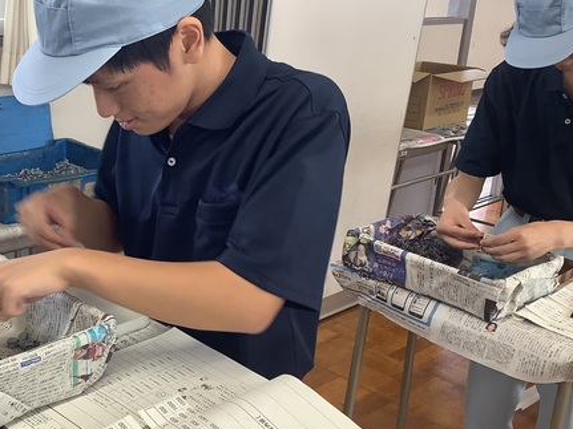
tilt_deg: -18.9
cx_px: 161
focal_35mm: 46
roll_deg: -1.7
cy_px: 234
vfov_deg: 31.5
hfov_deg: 40.4
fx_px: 761
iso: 50
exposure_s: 1/50
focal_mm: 3.3
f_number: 2.4
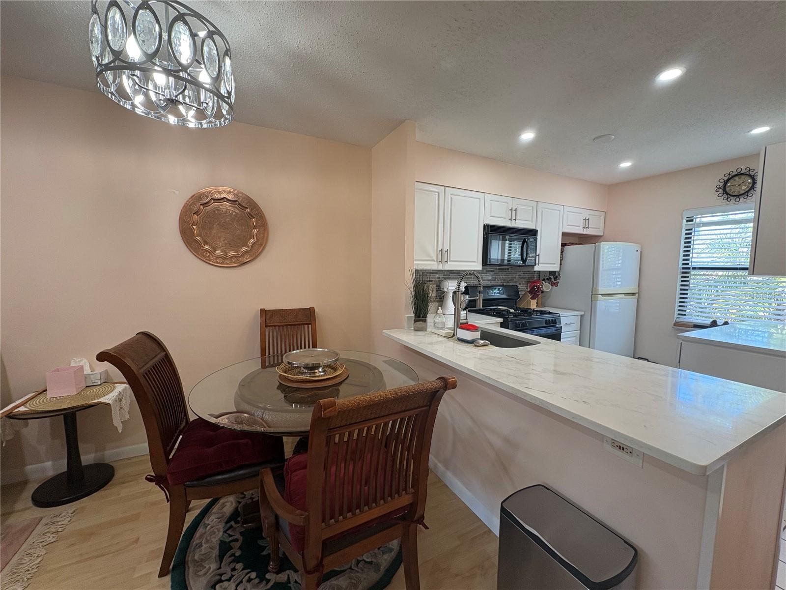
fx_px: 318
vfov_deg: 85.7
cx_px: 393
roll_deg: +0.1
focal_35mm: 14
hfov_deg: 102.1
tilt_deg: -4.3
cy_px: 295
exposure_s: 1/120
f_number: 2.2
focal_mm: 2.22
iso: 200
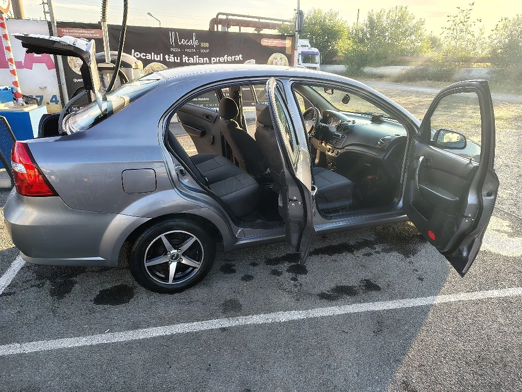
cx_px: 261
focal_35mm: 24
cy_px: 196
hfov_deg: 71.6
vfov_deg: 56.8
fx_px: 362
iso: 99
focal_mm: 5.56
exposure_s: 1/141
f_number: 1.8
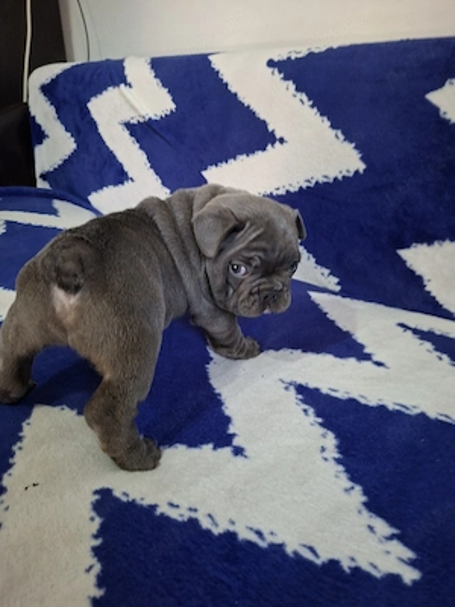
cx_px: 228
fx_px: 403
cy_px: 304
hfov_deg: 58.9
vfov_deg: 73.9
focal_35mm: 23
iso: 320
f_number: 1.8
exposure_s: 1/25
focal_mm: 5.54
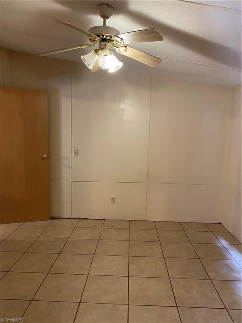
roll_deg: -0.8
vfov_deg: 67.3
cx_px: 121
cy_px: 162
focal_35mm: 26
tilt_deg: -6.0
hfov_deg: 53.1
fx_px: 242
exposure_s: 1/60
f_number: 1.8
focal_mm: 4.25
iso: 320
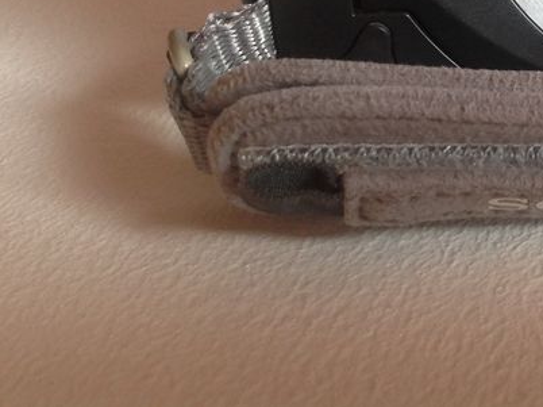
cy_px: -97
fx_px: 1364
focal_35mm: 87
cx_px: 665
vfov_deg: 16.2
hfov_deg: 20.9
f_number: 2.4
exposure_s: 1/15
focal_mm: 4.28
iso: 64
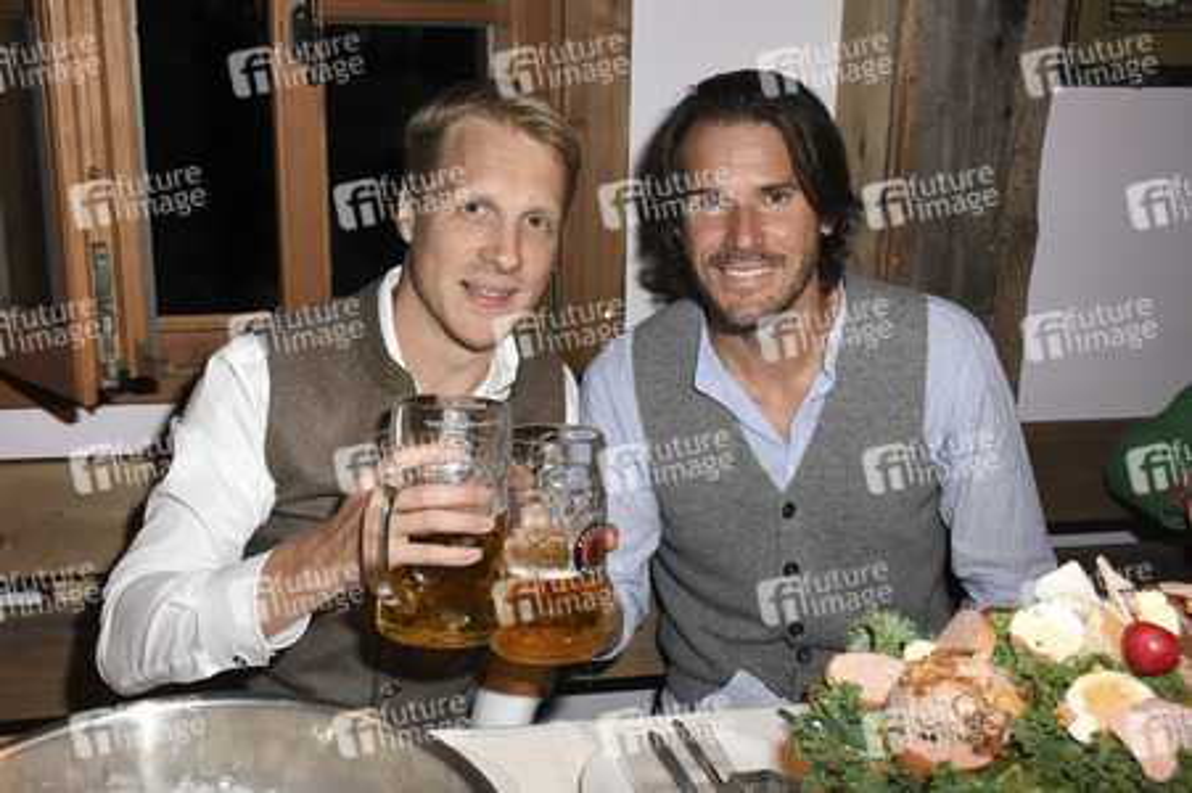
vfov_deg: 38.3
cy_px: 396
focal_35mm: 34
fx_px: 1141
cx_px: 596
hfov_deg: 55.1
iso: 1600
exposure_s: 1/160
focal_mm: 23
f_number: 6.3
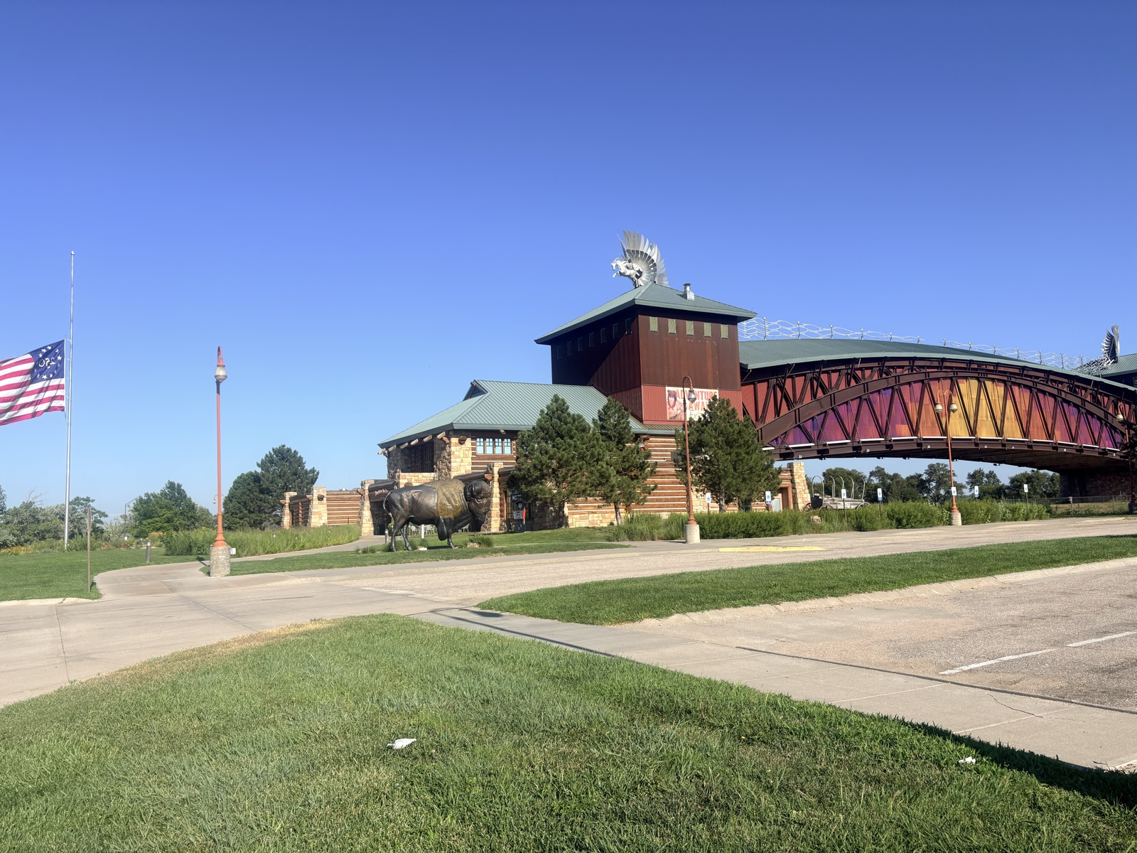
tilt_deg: +7.7
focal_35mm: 26
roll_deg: +3.4
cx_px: 568
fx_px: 854
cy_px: 426
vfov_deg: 53.1
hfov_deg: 67.3
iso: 50
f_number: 1.6
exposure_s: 1/3125
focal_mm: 5.96
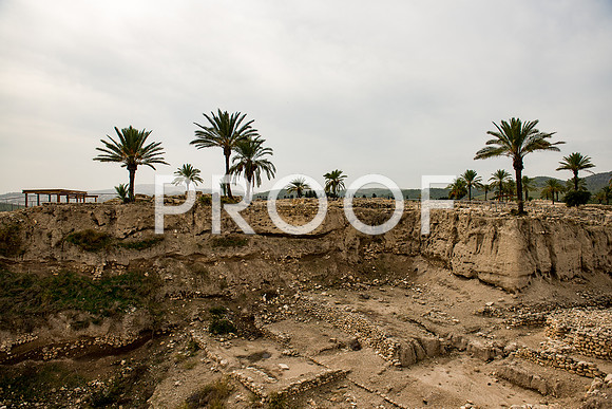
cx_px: 306
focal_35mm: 24
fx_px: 408
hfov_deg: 73.7
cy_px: 204
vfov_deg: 53.2
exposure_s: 1/1000
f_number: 3.5
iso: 100
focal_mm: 24
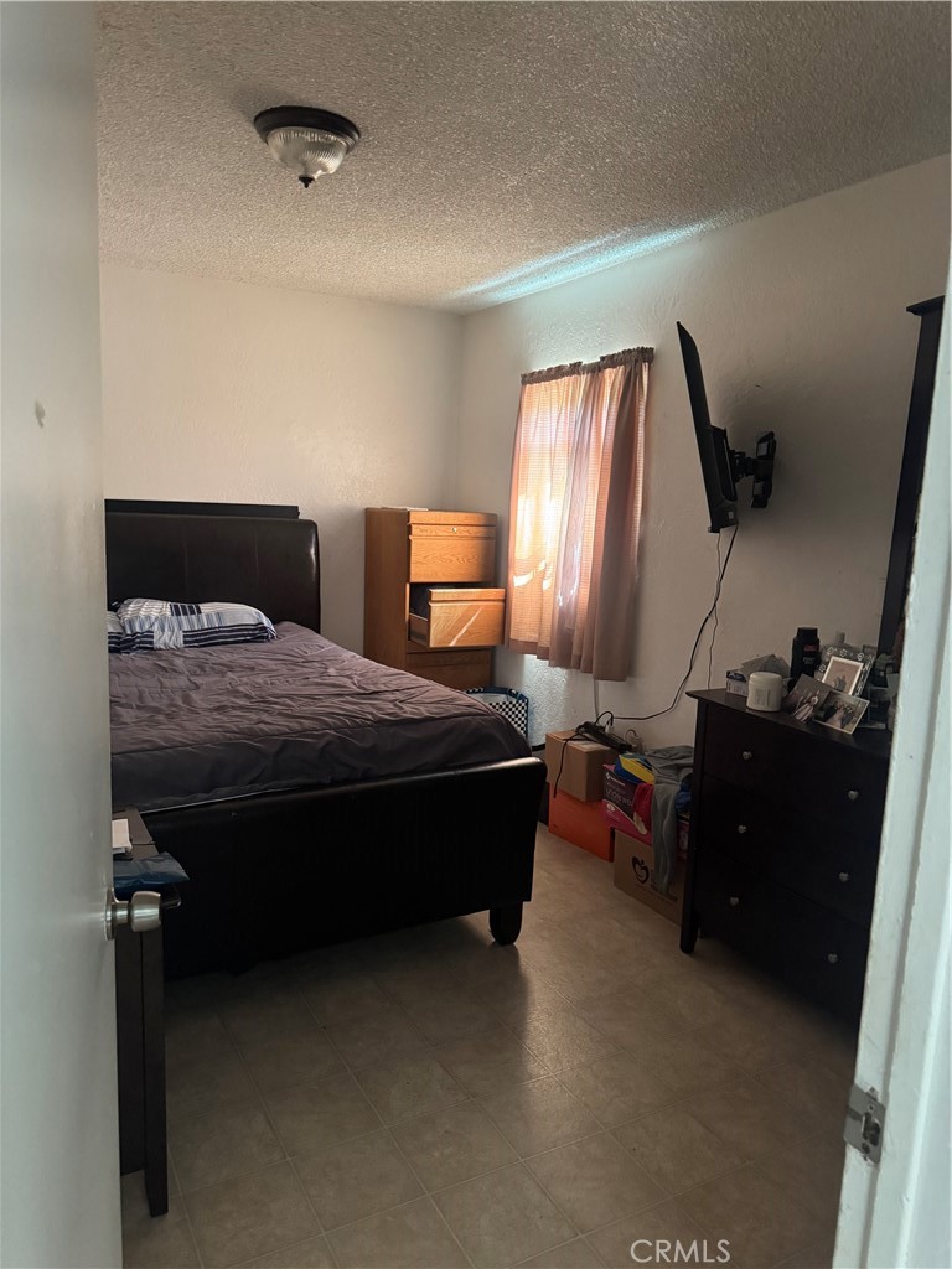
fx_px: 880
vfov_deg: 71.6
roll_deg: -2.7
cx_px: 476
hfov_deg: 56.8
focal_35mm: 24
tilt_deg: -8.9
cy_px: 634
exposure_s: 1/40
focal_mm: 6.76
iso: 800
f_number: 1.78
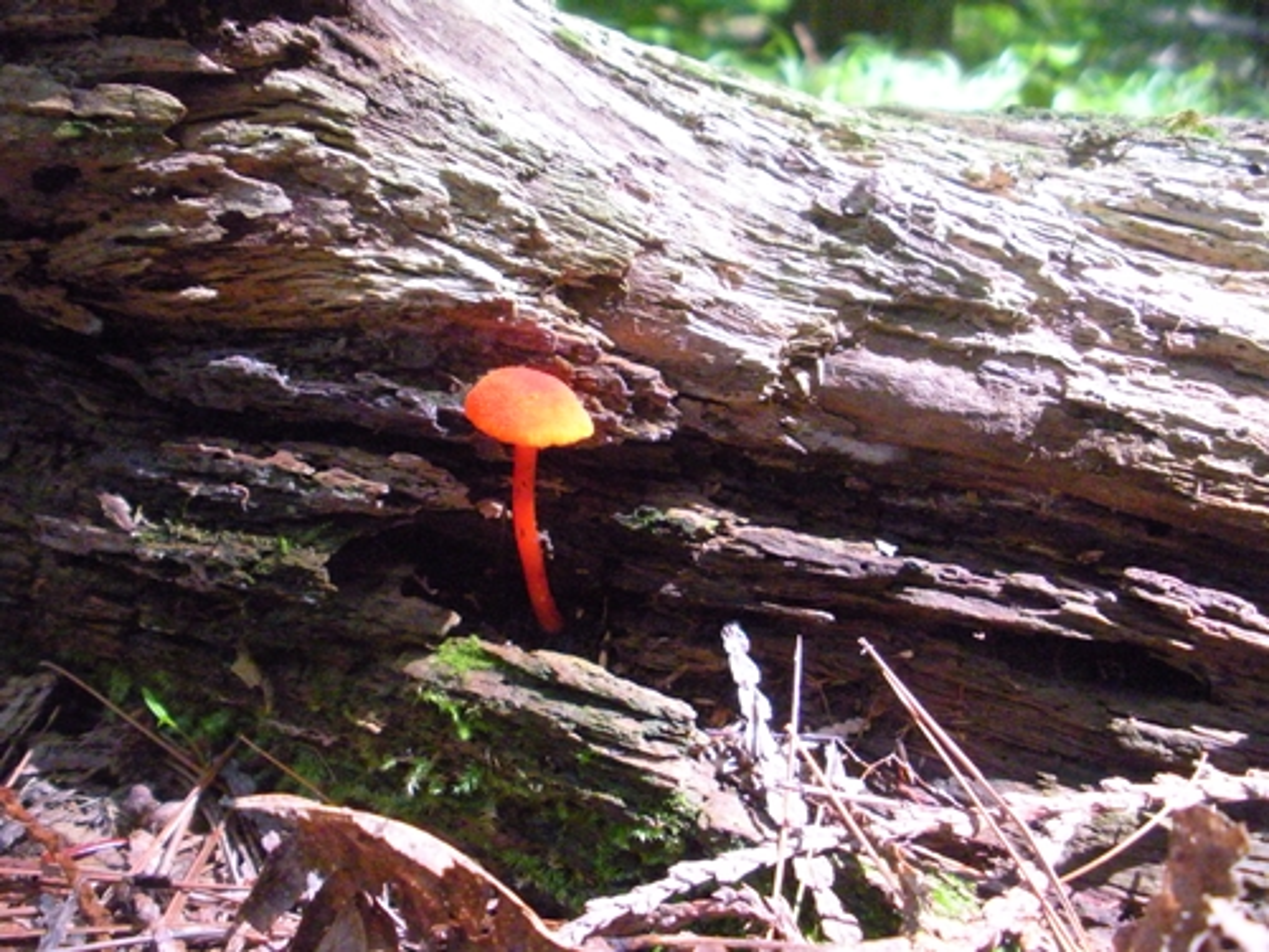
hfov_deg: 51.4
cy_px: 476
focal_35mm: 36
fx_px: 1320
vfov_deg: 39.7
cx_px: 634
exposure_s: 1/130
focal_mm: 6.3
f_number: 3.5
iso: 975
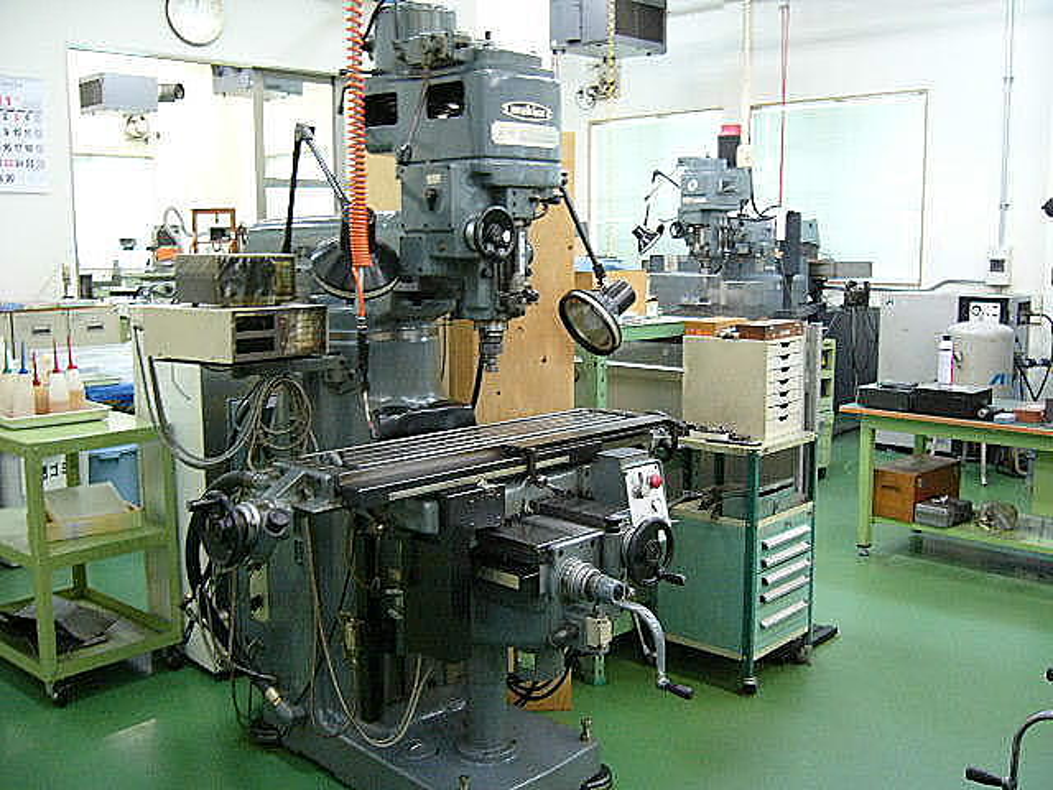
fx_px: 1065
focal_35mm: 35
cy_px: 395
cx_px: 526
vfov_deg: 40.7
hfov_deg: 52.6
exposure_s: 1/15
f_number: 2.8
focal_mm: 5.8
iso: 200
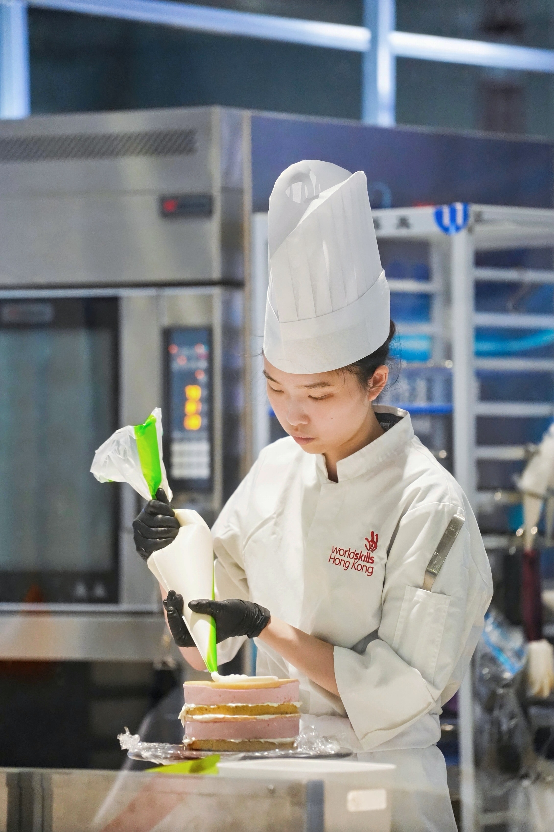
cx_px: 277
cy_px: 416
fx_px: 4618
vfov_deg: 10.3
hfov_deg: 6.9
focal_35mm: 200
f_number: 4
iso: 4000
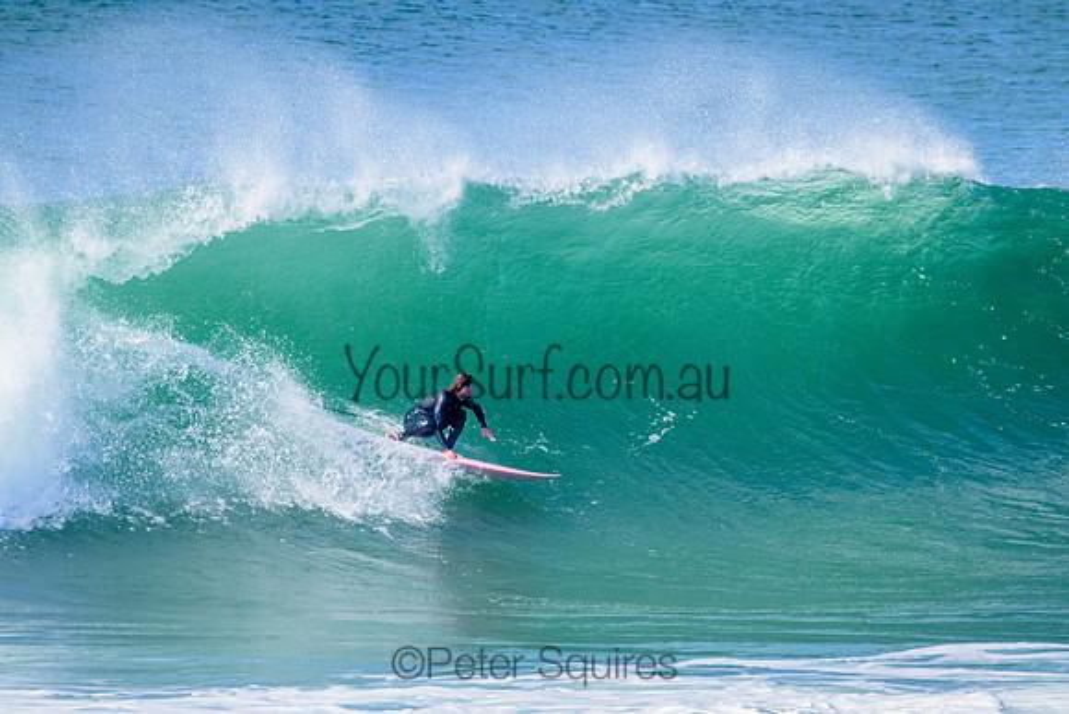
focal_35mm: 800
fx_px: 23760
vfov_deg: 1.7
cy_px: 357
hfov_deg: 2.6
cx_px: 534
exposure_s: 1/2000
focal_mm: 800
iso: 2200
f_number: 11
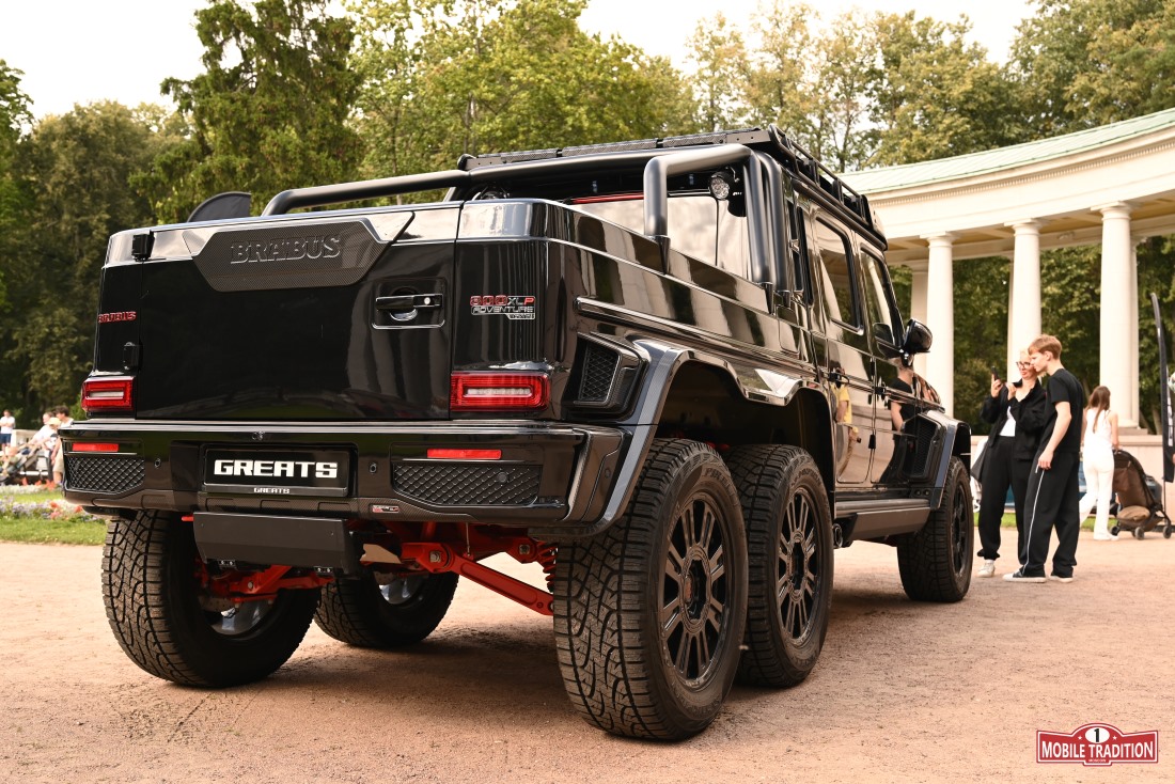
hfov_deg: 49.5
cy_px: 392
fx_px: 1273
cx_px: 588
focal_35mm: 39
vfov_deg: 34.2
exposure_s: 1/250
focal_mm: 39
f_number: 5
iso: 250
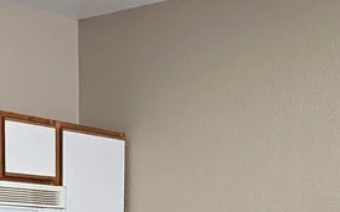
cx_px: 97
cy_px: 299
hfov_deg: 22.6
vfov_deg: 13.7
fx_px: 843
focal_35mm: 91
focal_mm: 5.4
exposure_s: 1/120
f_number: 1.8
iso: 160
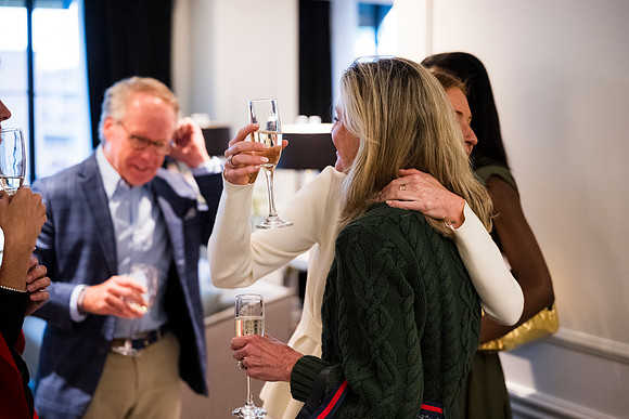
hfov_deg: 36.2
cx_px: 314
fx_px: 961
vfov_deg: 24.6
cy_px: 210
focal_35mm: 55
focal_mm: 55
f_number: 2.2
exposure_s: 1/200
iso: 4000
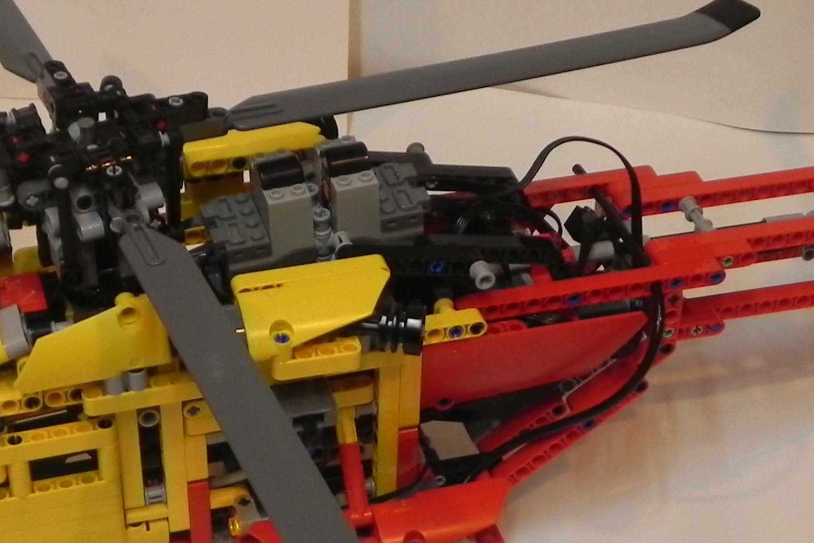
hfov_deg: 23.8
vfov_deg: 16.1
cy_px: 291
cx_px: 268
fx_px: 1922
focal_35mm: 85
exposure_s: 1/30
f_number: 2.8
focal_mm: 5.9
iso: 174
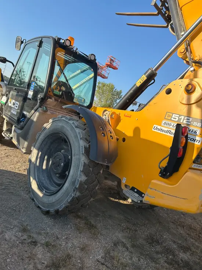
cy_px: 135
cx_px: 101
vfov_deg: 67.3
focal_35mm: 26
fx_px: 202
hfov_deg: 53.1
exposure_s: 1/1751
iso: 50
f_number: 1.5
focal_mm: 5.7
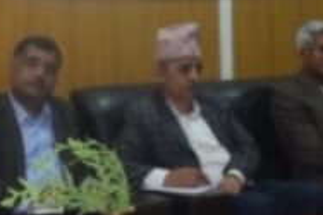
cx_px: 82
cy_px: 37
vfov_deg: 11.6
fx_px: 1055
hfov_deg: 17.3
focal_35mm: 118
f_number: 5
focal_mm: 23
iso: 800
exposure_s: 1/100
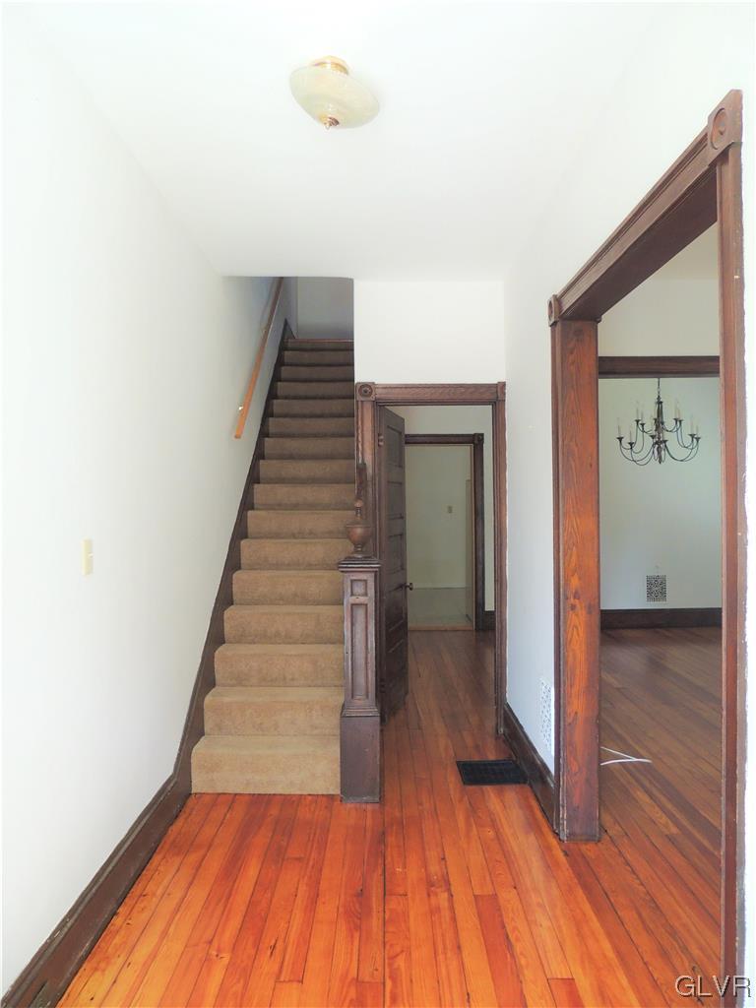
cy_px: 504
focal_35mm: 24
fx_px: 699
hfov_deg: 56.8
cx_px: 378
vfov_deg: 71.6
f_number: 3
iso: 220
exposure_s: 1/30
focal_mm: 4.3
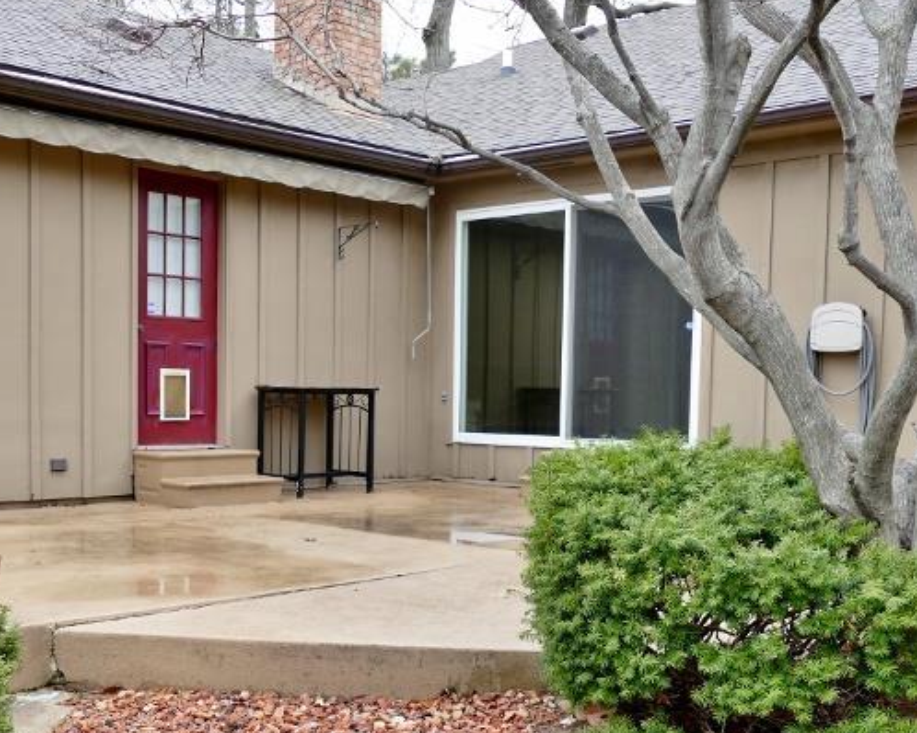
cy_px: 492
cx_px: 358
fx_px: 1194
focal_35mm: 44
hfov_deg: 41.8
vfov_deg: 33.8
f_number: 2.8
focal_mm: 9.12
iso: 125
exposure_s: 1/100
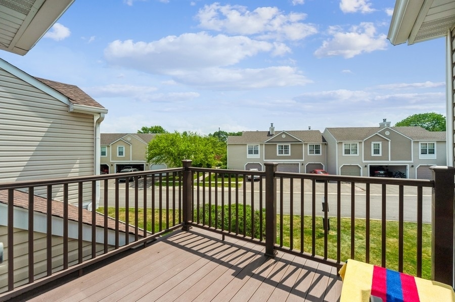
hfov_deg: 100.5
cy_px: 151
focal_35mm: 15
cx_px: 228
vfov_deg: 77.2
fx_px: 189
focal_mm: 15
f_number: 8
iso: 200
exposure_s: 1/1600
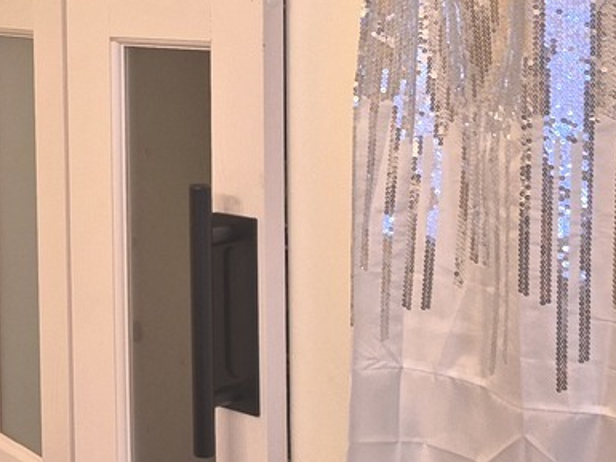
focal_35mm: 86
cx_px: -56
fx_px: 1531
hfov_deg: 21.6
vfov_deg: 17.0
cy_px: 88
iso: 125
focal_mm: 5.4
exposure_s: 1/120
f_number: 1.8
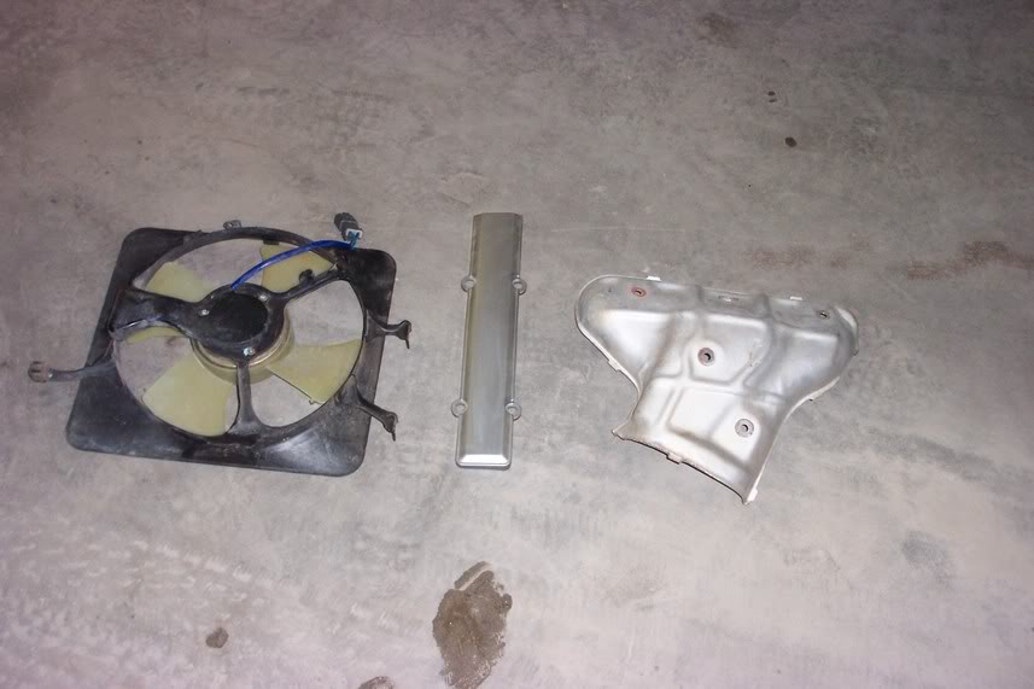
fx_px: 1350
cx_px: 517
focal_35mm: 47
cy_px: 344
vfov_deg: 28.6
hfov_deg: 41.9
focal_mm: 9.8
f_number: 3.1
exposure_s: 1/30
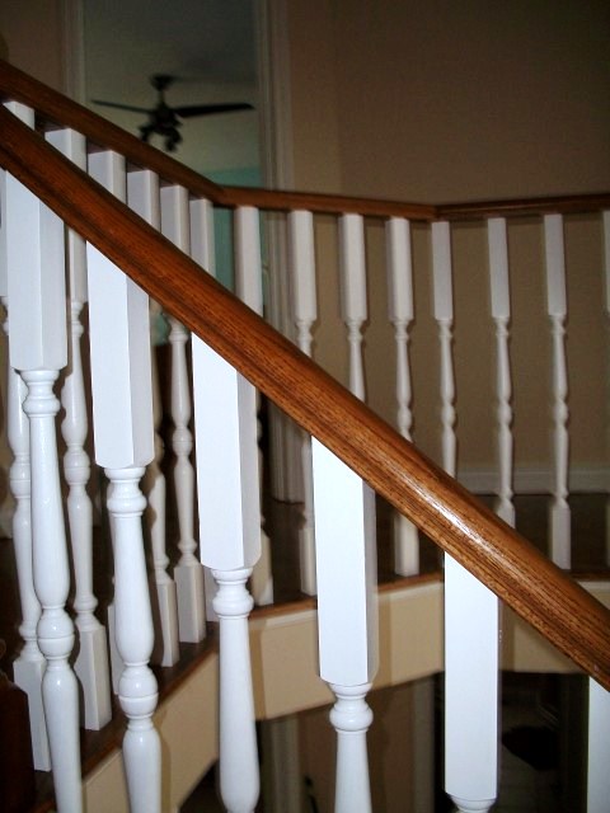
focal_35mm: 35
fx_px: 822
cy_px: 406
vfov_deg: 52.6
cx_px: 305
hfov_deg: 40.7
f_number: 3.1
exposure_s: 1/125
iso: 200
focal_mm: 6.3
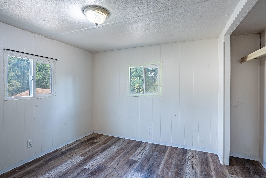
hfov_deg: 96.7
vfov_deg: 73.8
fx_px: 118
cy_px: 89
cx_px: 133
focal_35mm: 16
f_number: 8
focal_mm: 16
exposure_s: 1/320
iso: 400
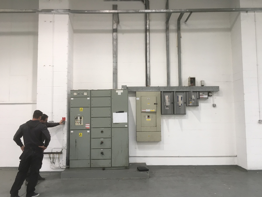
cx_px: 131
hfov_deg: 61.7
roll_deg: +0.3
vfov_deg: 48.2
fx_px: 219
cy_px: 98
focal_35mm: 29
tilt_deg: +4.5
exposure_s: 1/33
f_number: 2.2
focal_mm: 4.15
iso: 40
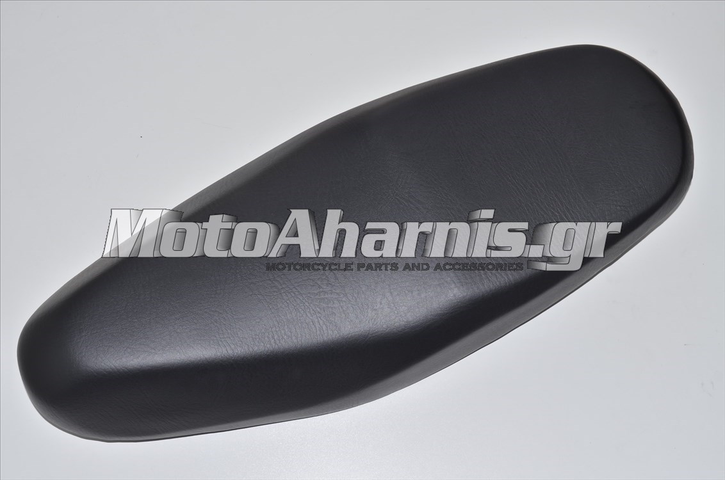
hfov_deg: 36.9
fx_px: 1085
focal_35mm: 54
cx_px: 362
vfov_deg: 25.0
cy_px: 240
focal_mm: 36
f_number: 8
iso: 160
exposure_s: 1/100
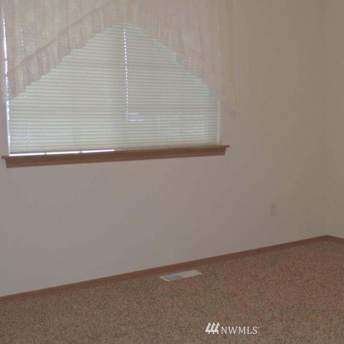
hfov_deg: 39.5
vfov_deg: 40.0
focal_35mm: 42
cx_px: 232
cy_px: 161
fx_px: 472
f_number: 3.2
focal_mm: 5.8
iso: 200
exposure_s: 1/30
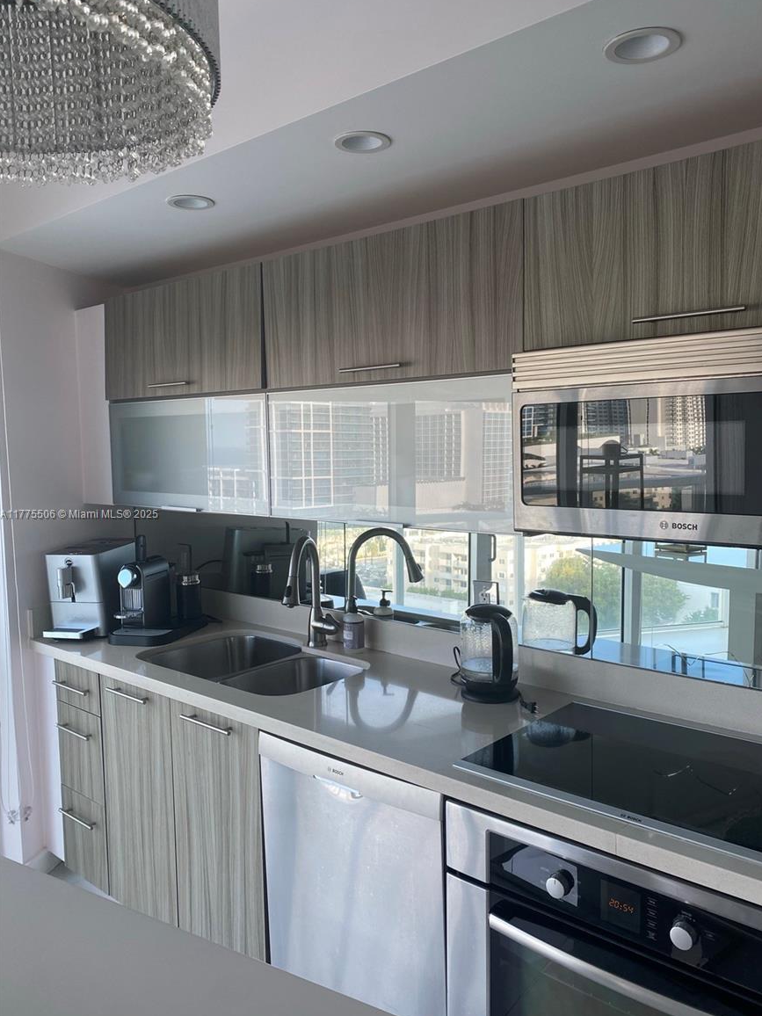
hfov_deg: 51.3
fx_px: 792
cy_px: 515
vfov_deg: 65.3
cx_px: 393
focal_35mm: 27
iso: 32
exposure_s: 1/122
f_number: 1.8
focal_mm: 4.25
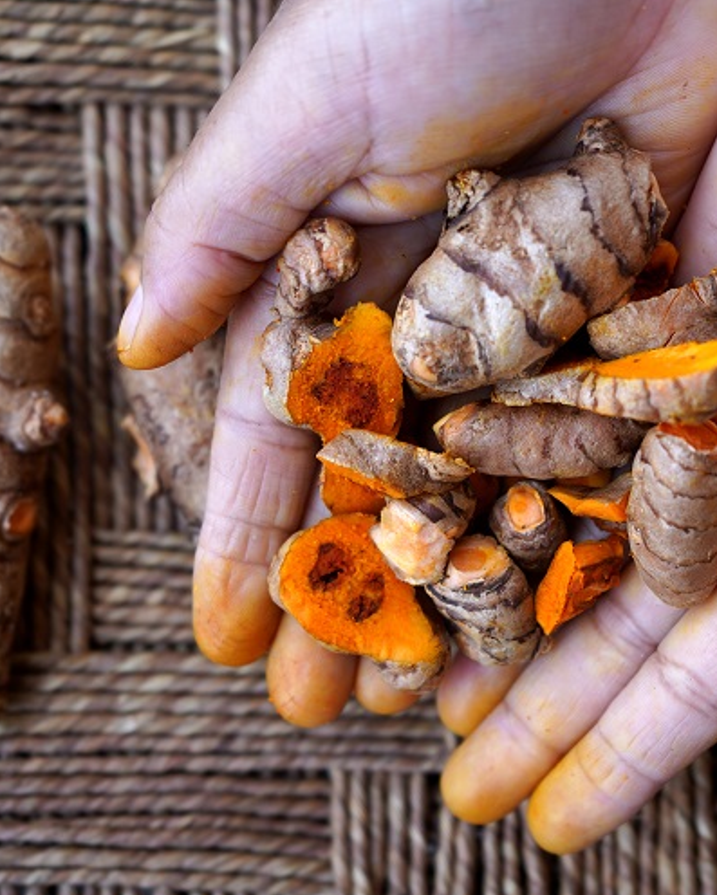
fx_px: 1618
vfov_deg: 31.0
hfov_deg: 24.8
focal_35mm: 61
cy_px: 449
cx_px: 524
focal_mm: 43
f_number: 4.5
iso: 100
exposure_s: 1/125
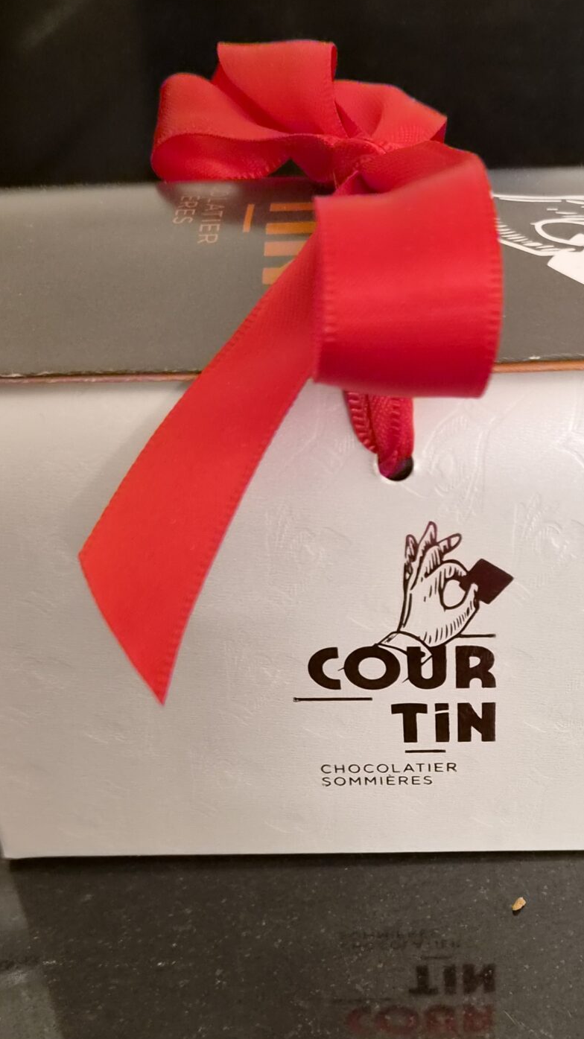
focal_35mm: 46
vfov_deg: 43.2
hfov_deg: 25.5
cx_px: 476
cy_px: 775
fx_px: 1267
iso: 1000
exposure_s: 1/100
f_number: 1.8
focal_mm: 5.4
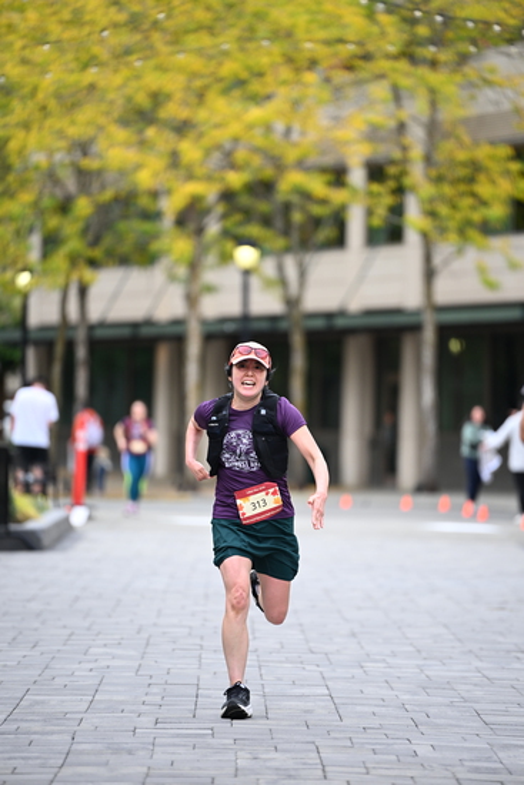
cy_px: 392
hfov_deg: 6.9
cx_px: 262
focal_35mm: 200
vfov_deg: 10.3
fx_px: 4364
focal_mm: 200
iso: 640
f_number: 2.8
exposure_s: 1/2000
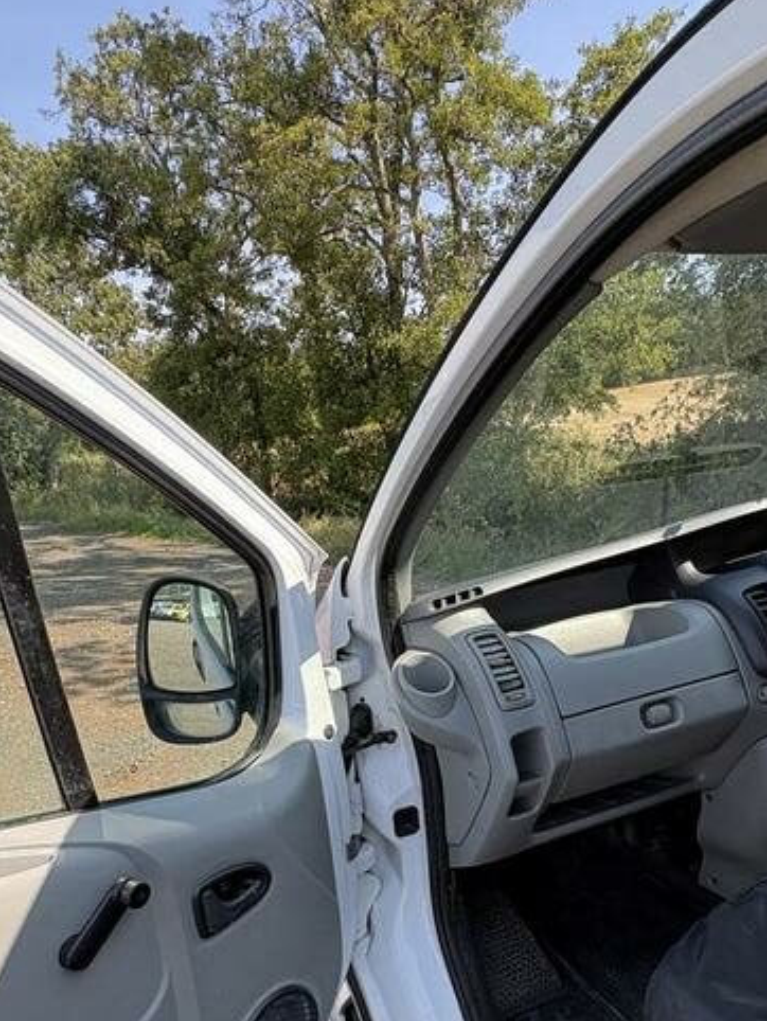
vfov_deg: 65.8
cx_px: 400
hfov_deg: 53.1
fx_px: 767
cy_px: 667
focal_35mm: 26
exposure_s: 1/293
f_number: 2.2
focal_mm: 2.22
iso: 40
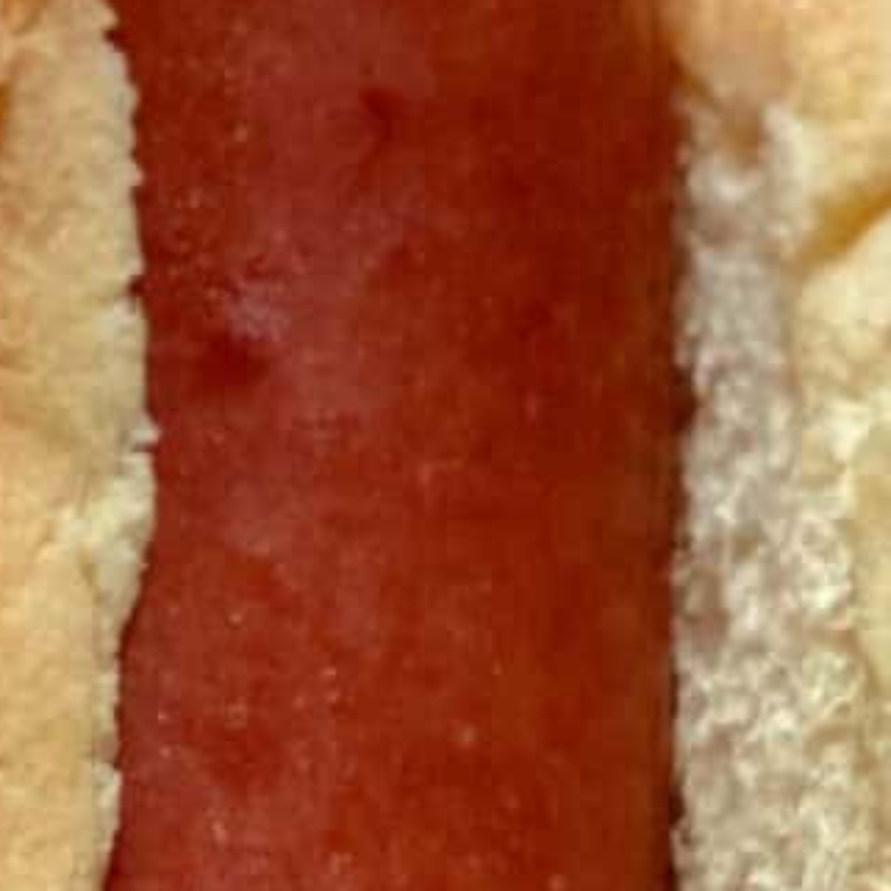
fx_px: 10658
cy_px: 2473
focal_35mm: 366
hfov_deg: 4.7
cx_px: -708
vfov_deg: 4.6
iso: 160
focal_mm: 6
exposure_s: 1/122
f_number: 2
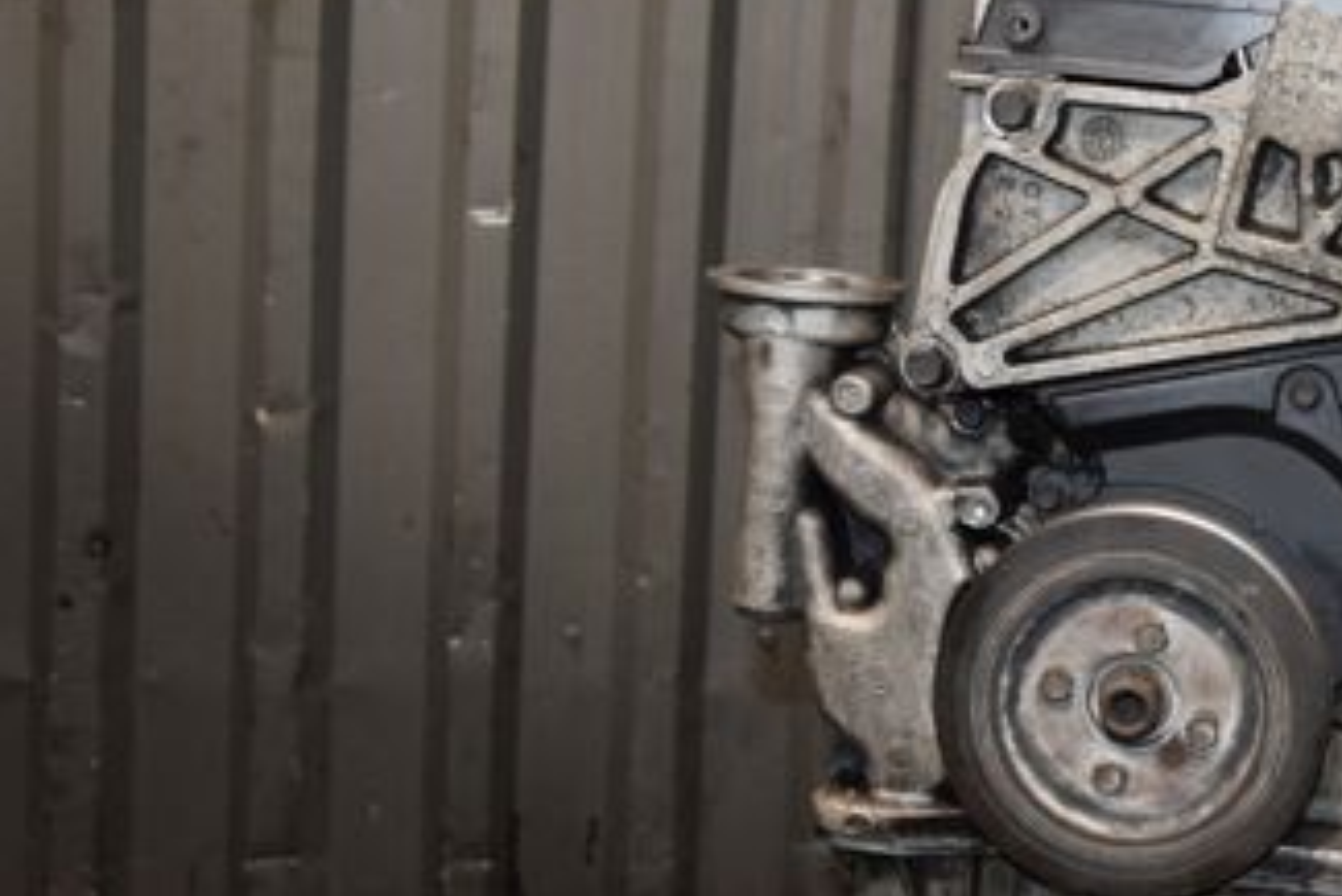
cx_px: 1313
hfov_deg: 29.1
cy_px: 297
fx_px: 2424
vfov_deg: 20.9
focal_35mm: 65
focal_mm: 22
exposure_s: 1/60
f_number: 5
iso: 800
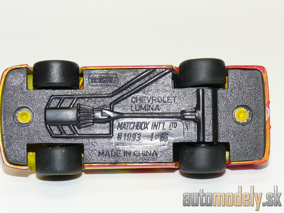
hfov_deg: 17.6
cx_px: 142
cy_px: 106
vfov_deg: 13.2
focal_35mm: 112
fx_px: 919
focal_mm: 14.1
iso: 100
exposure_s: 1/30
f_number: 4
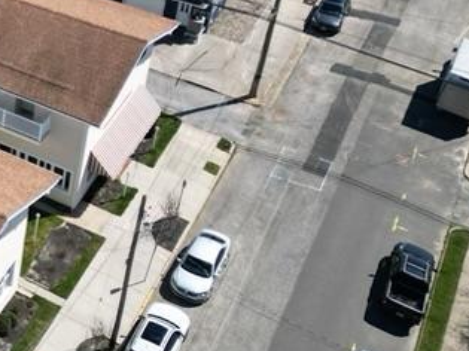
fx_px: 1056
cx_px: -235
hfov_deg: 21.1
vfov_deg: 18.0
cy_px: -61
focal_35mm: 78
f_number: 1.7
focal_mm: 6.72
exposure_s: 1/3200
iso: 150
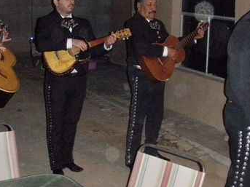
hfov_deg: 27.4
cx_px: 121
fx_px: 513
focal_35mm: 71
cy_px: 78
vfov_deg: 20.7
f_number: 3.5
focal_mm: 6.7
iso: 800
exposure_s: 1/30
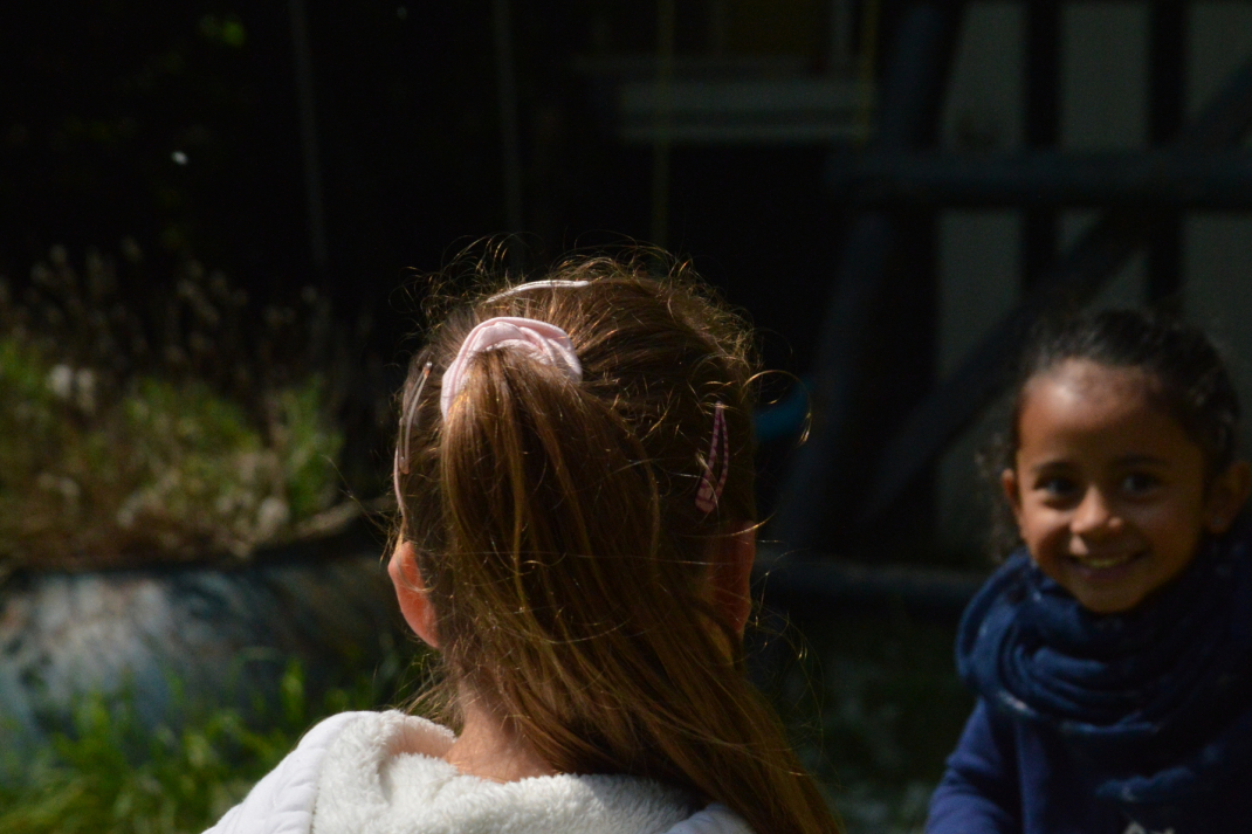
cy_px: 658
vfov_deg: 5.2
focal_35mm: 265
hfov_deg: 7.8
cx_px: 885
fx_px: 9209
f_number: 9
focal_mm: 105
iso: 800
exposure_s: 1/4000
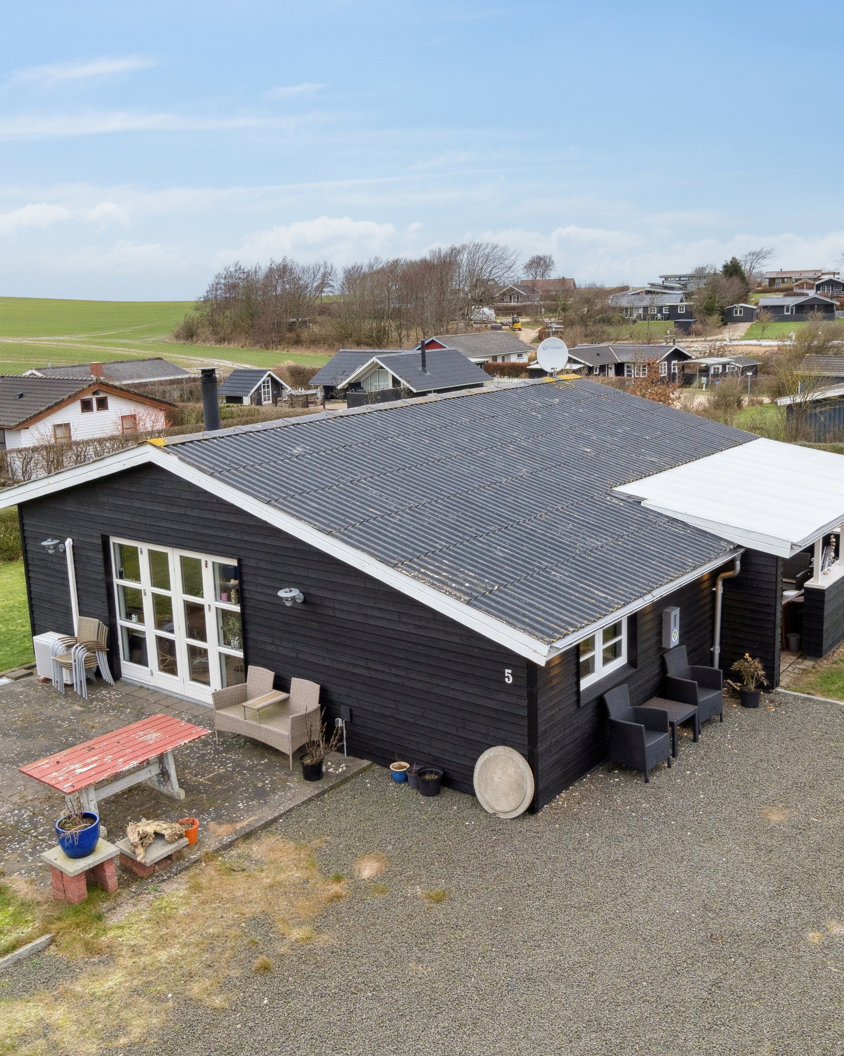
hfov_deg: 46.2
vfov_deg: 56.1
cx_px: 441
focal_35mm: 32
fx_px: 990
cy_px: 528
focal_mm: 15
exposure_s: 1/60
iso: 400
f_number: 7.1
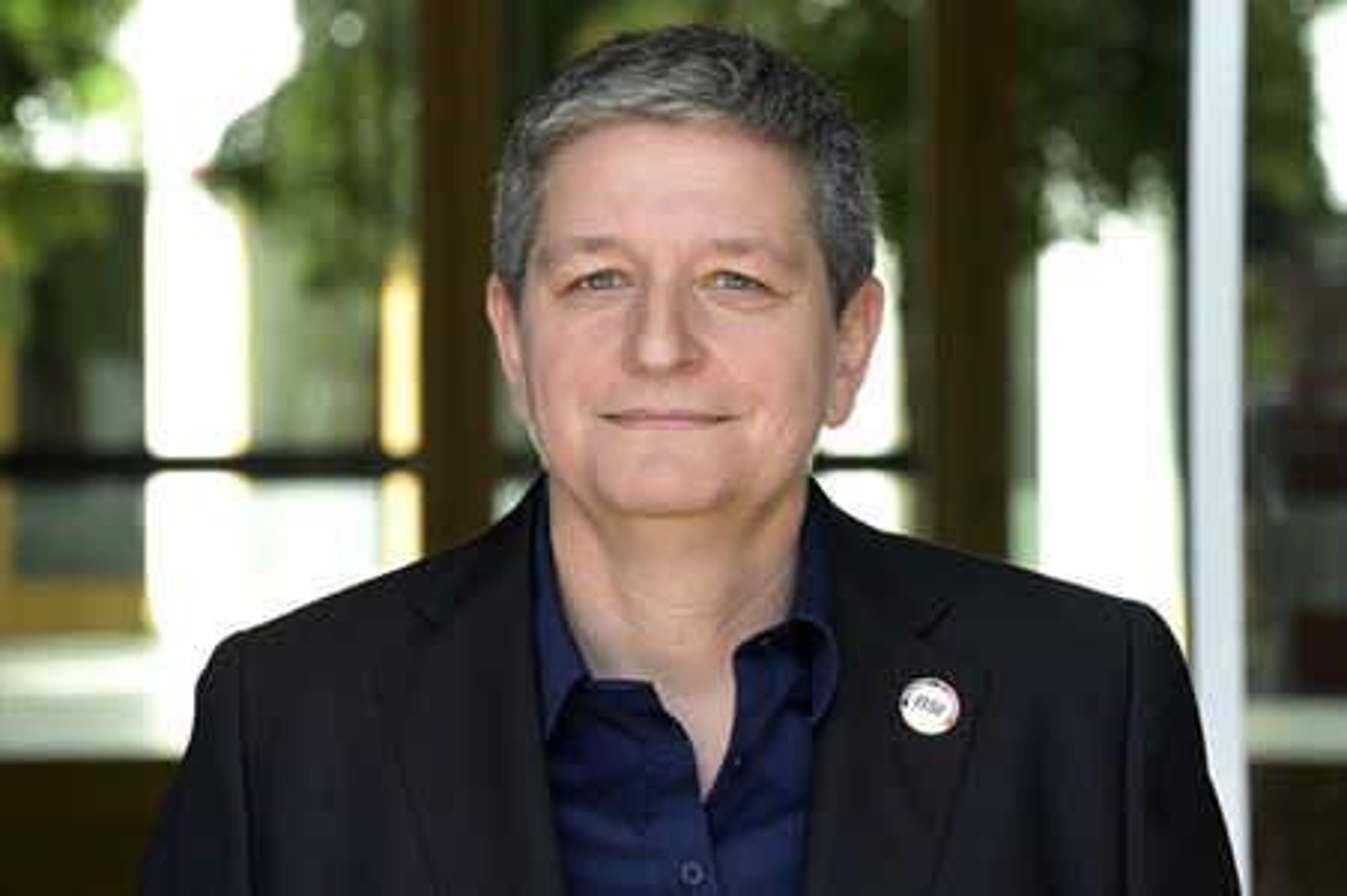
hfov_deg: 15.2
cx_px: 674
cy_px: 448
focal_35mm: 135
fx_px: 5047
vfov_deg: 10.1
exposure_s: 1/200
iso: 800
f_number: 6.3
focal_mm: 135
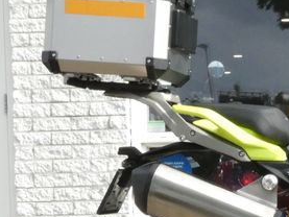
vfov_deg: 9.6
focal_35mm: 153
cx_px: 415
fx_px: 1278
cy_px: 210
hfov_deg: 12.4
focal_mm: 9.5
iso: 800
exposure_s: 1/800
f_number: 7.1
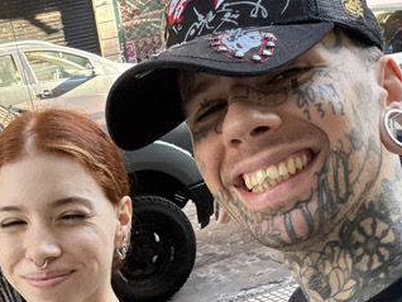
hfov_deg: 29.2
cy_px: 251
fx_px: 767
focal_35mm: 66
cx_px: 134
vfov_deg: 21.9
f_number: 1.9
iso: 100
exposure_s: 1/60
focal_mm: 2.69
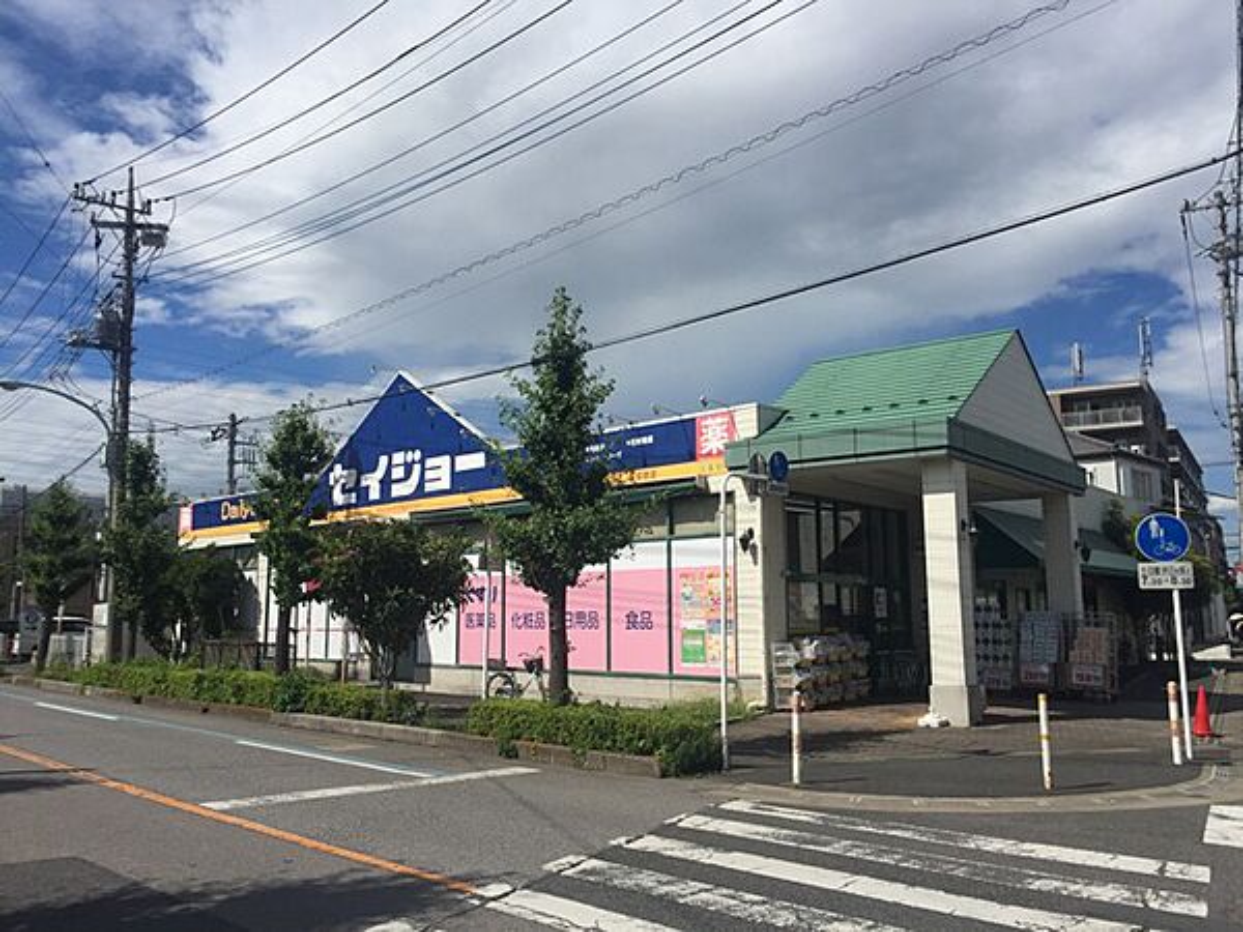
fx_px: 1041
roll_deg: -0.9
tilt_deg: +8.0
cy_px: 466
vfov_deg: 48.2
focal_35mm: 29
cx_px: 622
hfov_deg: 61.7
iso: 32
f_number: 2.2
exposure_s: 1/4405
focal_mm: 4.15
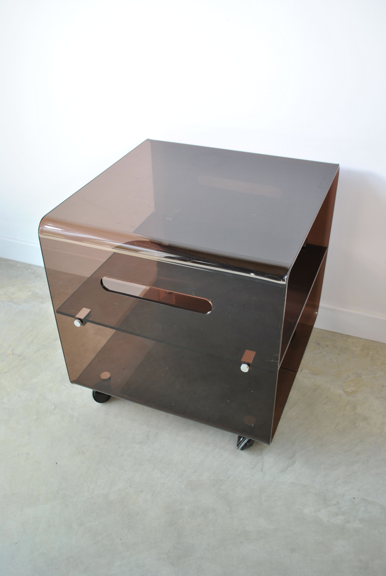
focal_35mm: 33
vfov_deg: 57.2
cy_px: 288
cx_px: 193
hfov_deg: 40.1
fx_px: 529
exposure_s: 1/60
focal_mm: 22
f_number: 4.5
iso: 100
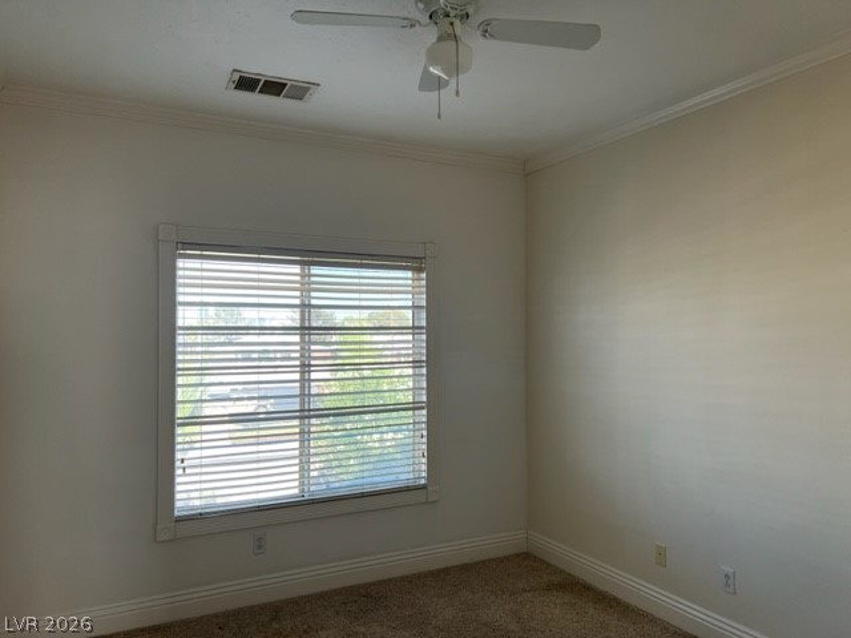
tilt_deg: +0.7
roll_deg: +0.0
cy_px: 319
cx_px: 426
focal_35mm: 26
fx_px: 639
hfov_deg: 67.3
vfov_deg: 53.1
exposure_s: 1/211
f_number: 1.5
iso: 50
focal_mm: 5.7
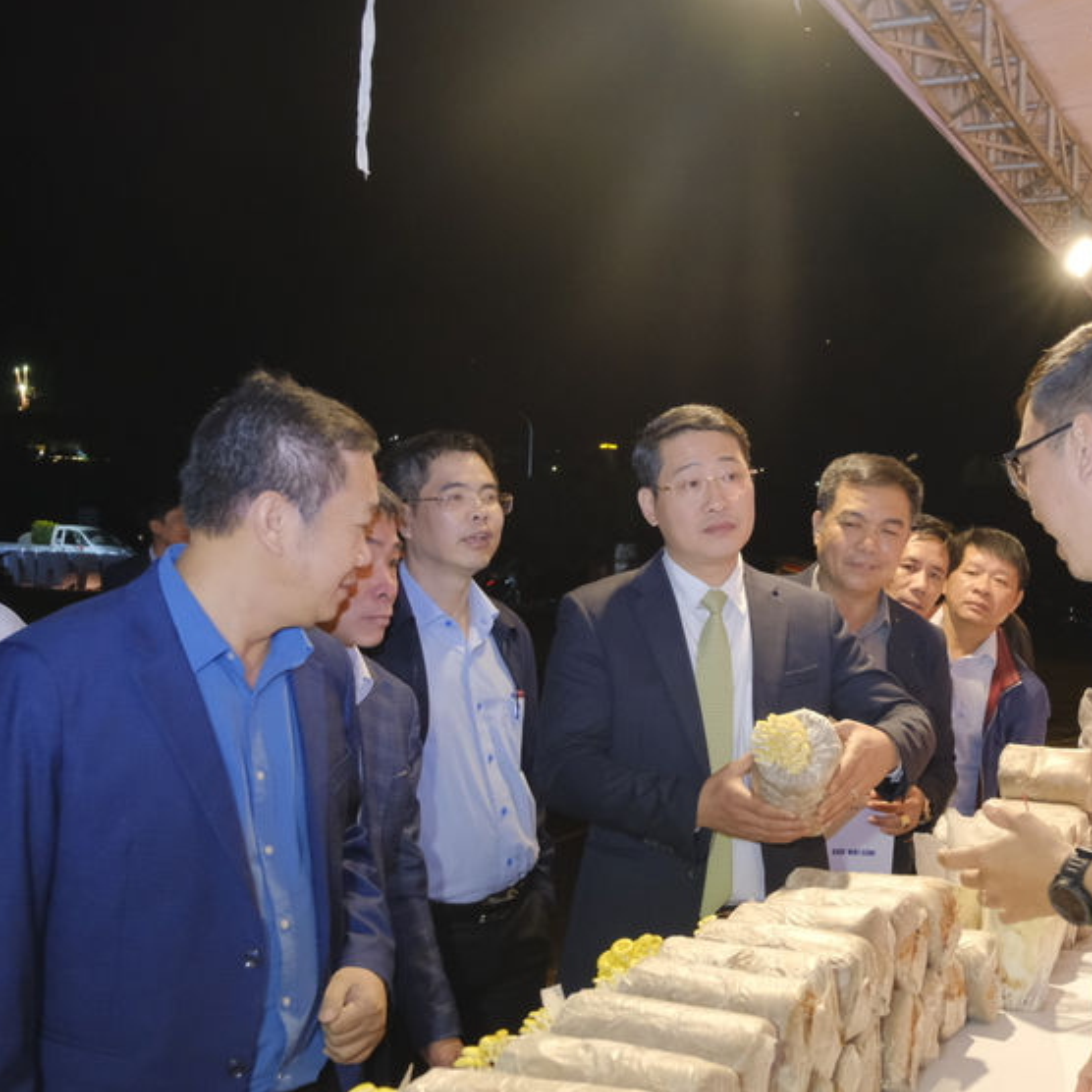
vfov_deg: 49.7
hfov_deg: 49.3
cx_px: 680
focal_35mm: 33
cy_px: 583
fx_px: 1178
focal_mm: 16
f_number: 4
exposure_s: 1/100
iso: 3200
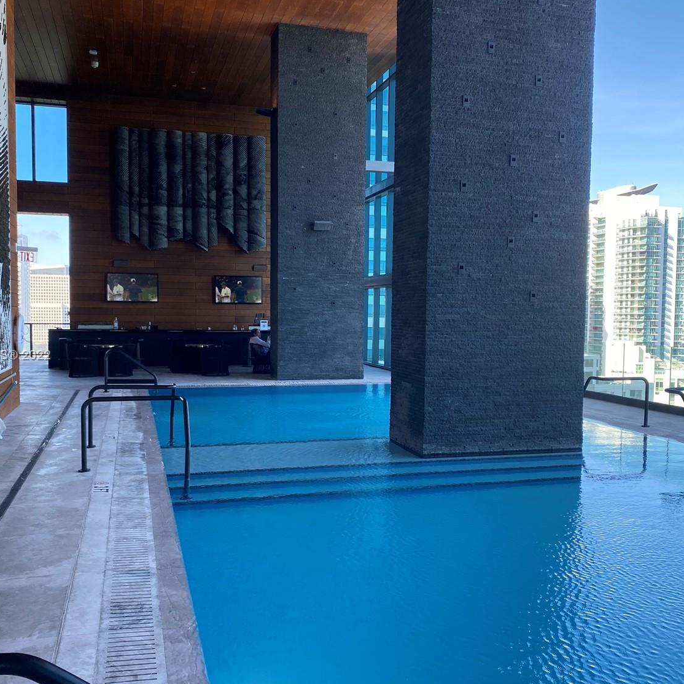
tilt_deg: -2.7
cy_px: 356
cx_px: 346
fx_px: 738
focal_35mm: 33
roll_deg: -1.1
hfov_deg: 49.7
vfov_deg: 49.7
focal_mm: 4.25
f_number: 1.8
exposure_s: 1/262
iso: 32
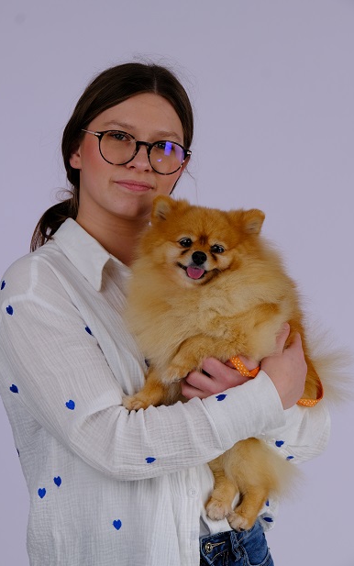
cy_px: 283
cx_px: 166
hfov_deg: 13.0
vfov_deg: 20.6
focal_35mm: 101
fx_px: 1558
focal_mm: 65.4
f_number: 8
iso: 400
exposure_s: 1/125
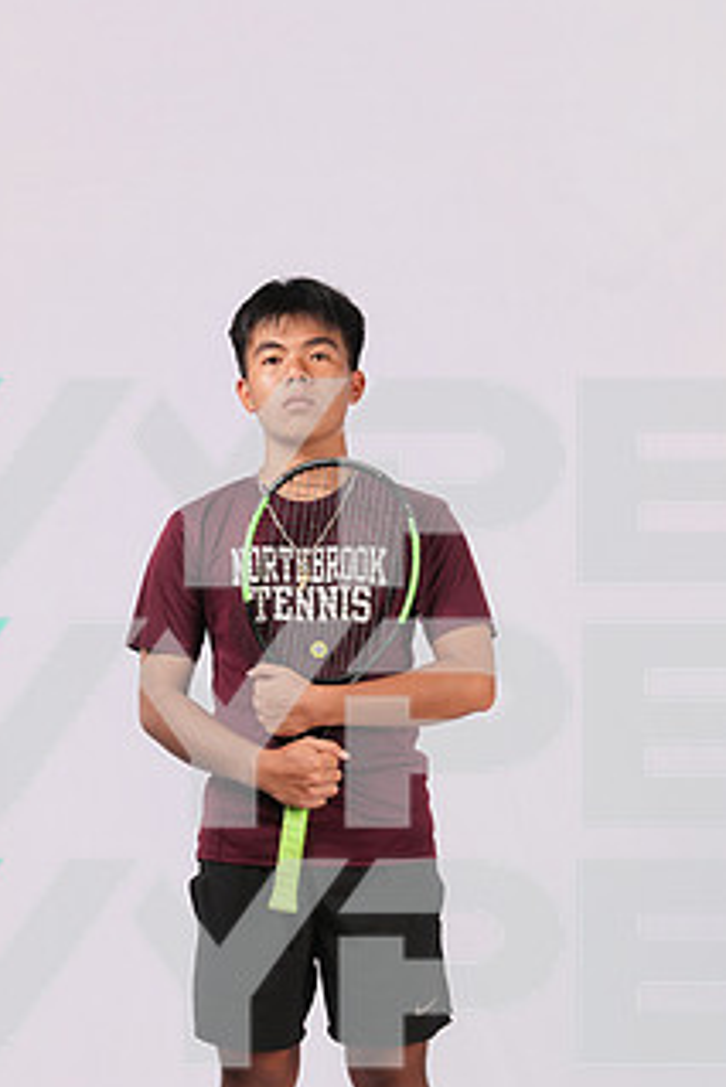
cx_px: 307
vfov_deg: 40.6
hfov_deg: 28.1
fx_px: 1450
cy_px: 726
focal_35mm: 48
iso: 160
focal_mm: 34
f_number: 5.6
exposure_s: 1/125
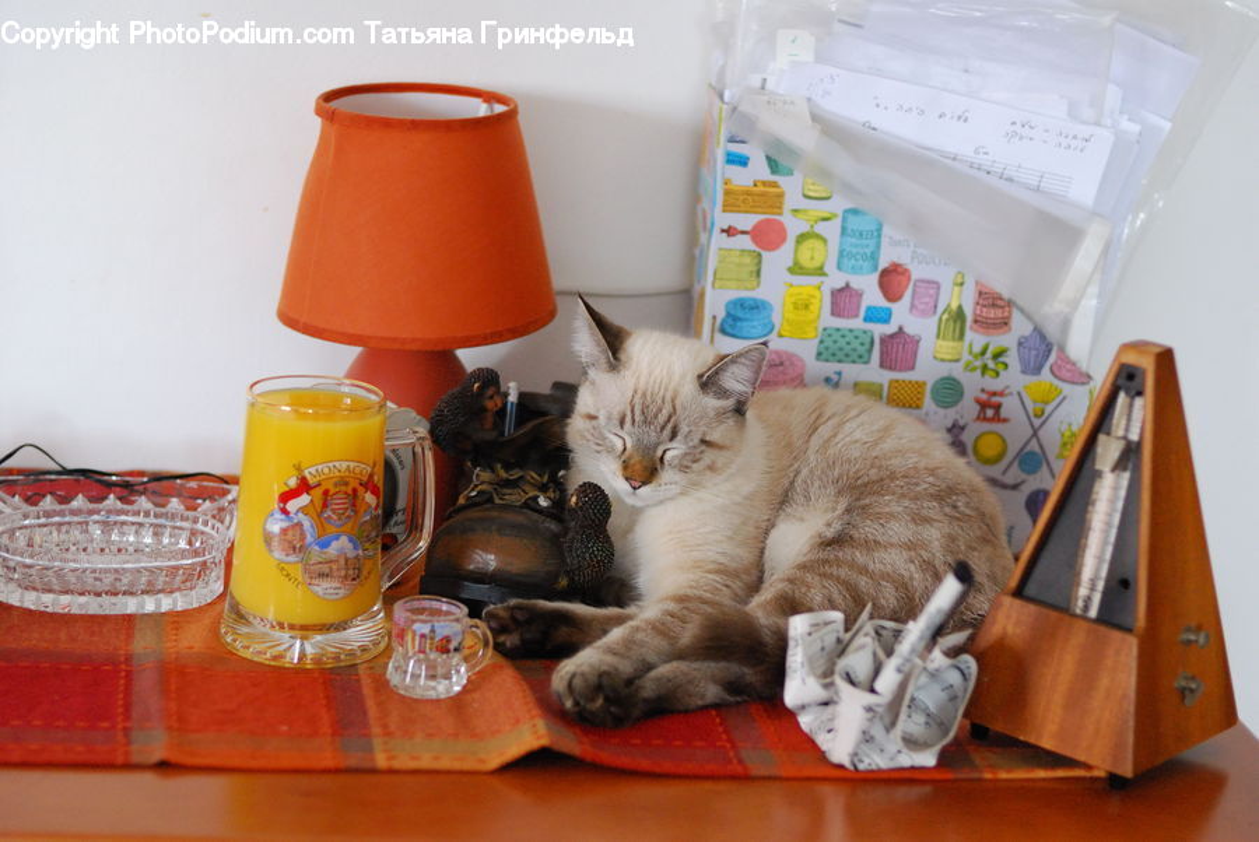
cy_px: 421
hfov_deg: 27.0
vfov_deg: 18.2
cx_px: 630
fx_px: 2625
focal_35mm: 75
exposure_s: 1/80
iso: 1250
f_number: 2.2
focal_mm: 50
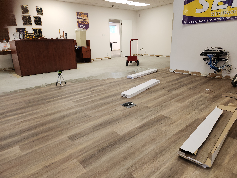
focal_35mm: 23
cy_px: 89
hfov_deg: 73.9
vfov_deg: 58.9
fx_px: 157
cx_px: 118
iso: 50
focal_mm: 5.4
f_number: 1.8
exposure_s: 1/60
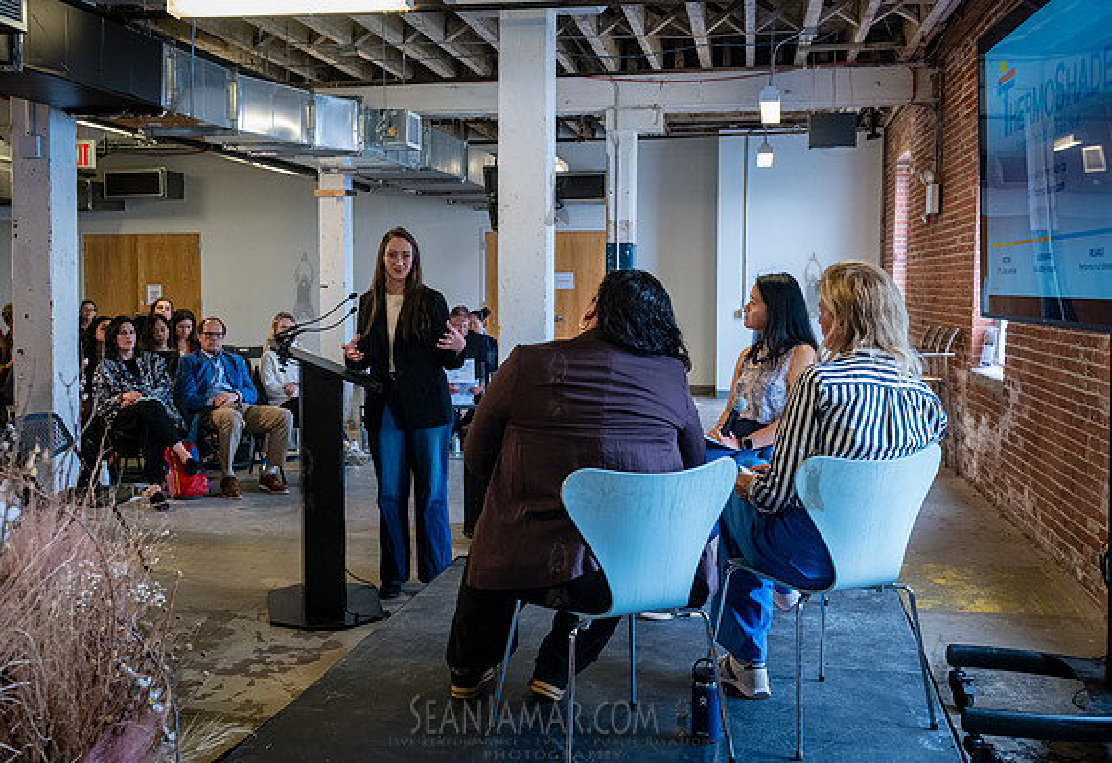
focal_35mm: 39
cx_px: 504
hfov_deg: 49.6
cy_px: 364
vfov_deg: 35.2
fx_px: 1202
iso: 4000
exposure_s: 1/320
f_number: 4.5
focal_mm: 35
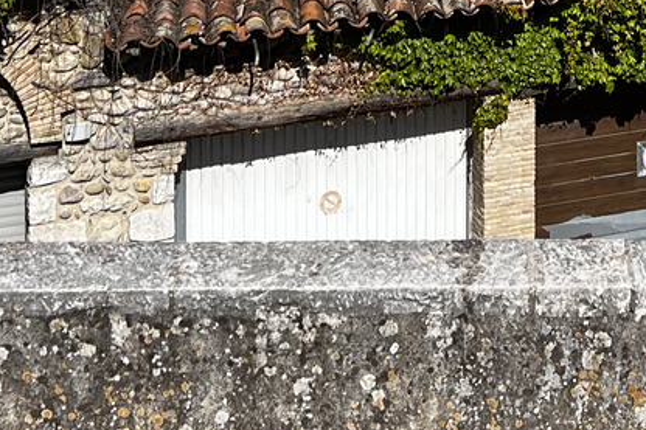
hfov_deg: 19.2
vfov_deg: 11.7
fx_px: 1865
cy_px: -453
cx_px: 609
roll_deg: +0.0
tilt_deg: -1.0
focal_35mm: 104
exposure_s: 1/5319
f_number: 1.5
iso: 50
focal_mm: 5.7
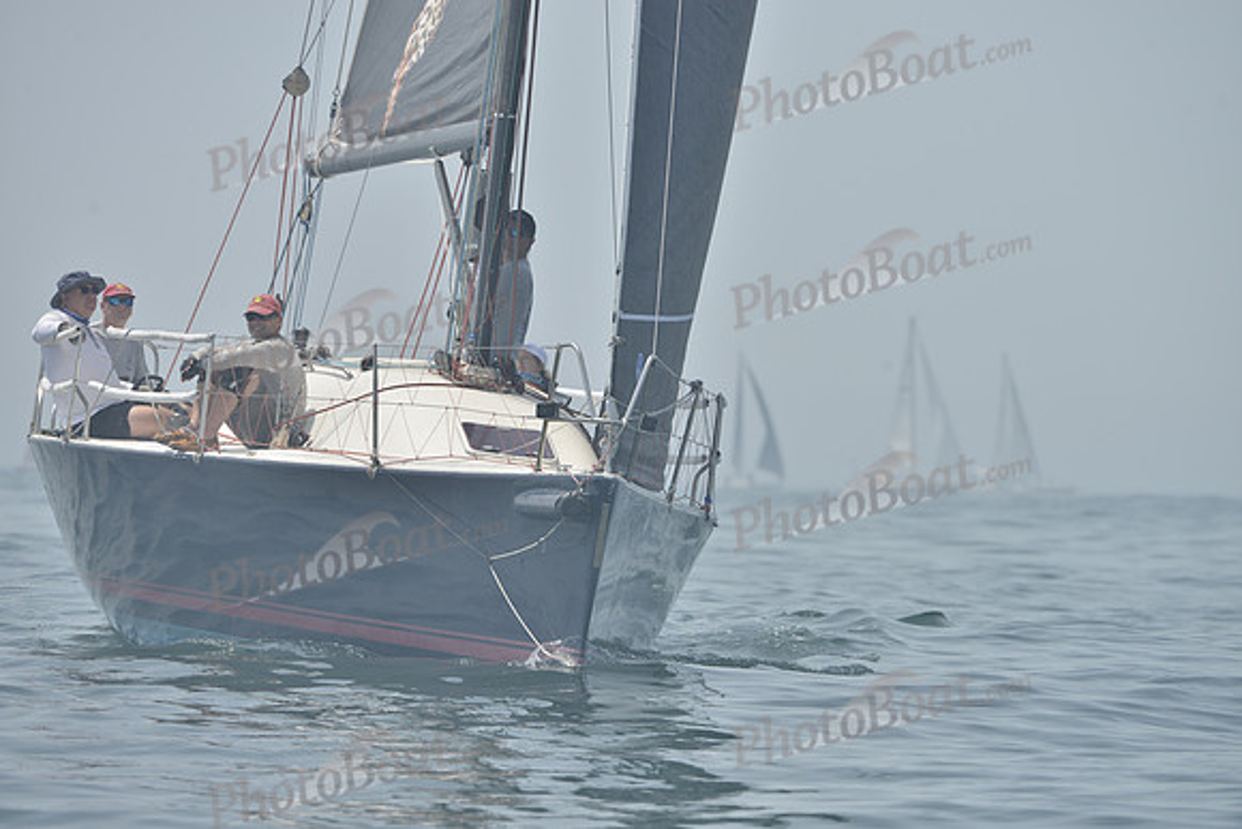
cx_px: 621
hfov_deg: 6.9
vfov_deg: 4.6
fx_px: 10352
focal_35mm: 300
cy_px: 414
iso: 280
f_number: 9
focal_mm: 300
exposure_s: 1/1000
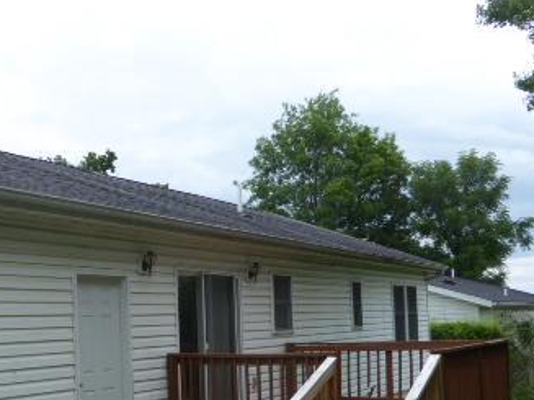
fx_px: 725
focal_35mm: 47
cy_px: 307
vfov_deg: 30.3
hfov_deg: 37.2
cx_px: 29
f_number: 3.3
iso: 100
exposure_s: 1/400
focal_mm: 4.3
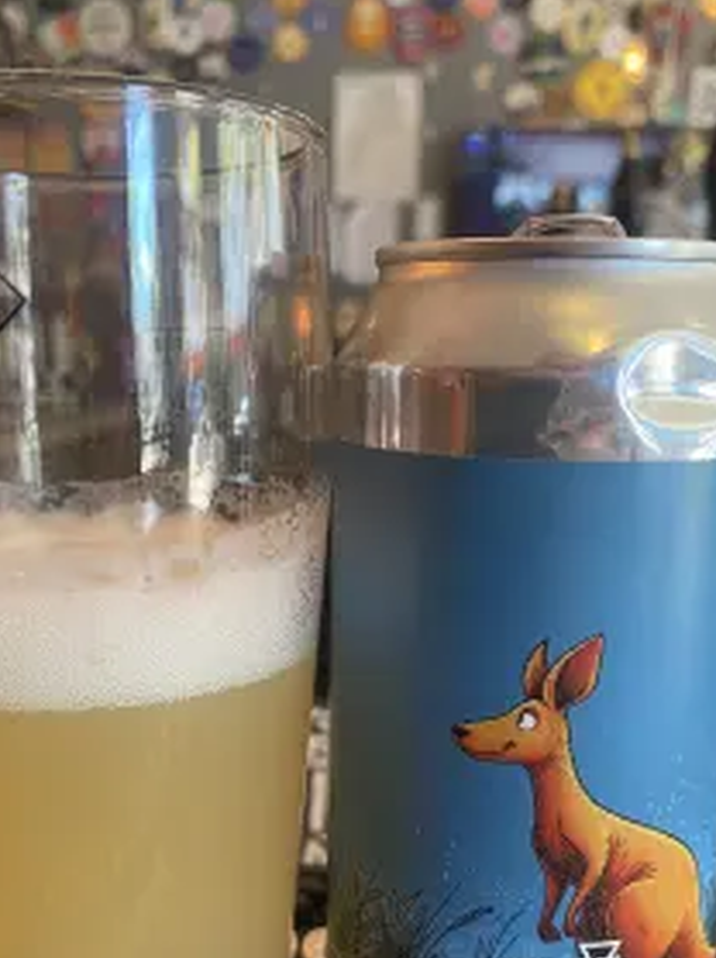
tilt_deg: -15.4
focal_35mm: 36
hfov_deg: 39.5
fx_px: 994
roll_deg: -1.0
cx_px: 306
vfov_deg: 50.1
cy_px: 669
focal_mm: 4.25
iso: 80
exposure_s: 1/50
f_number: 1.8
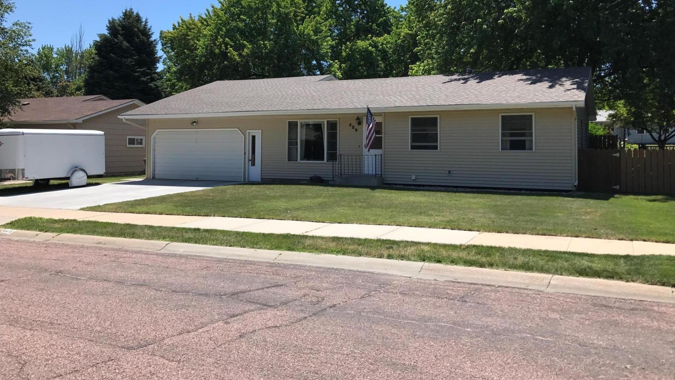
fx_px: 555
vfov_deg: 37.4
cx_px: 340
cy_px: 133
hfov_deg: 62.6
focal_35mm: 31
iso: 20
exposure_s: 1/1996
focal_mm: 3.99
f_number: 1.8
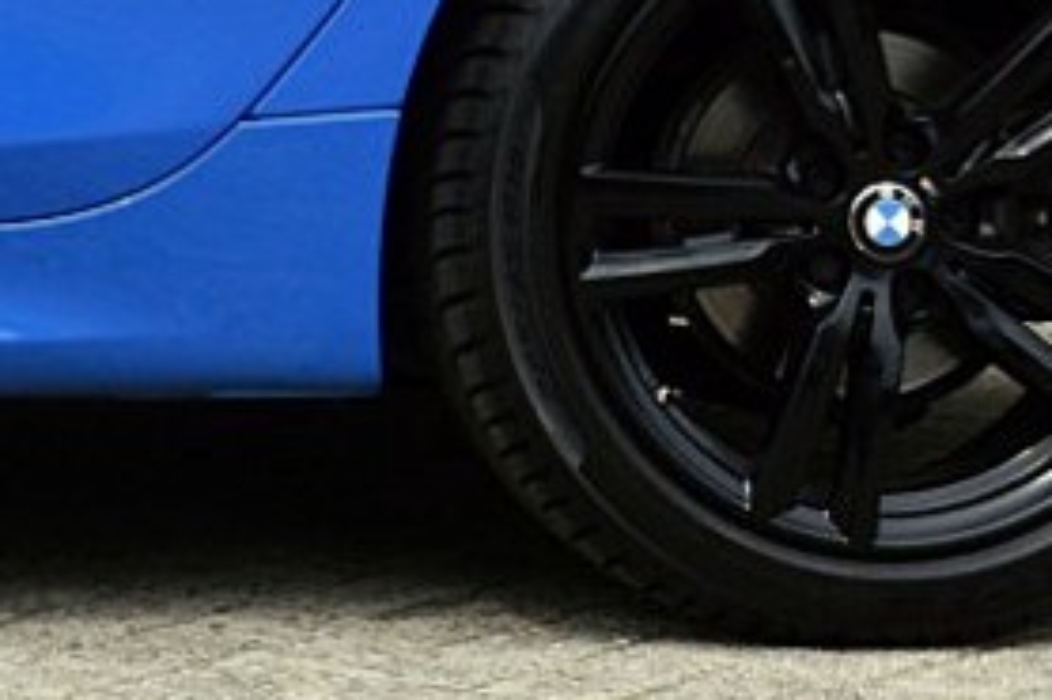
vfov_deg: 5.7
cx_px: -954
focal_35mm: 237
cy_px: -530
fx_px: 6919
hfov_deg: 8.3
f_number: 10
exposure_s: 1/250
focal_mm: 27
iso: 400
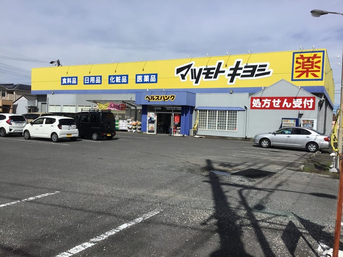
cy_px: 128
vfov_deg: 45.4
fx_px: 307
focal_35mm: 31
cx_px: 172
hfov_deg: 58.4
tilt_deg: -1.2
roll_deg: -1.8
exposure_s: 1/2551
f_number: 2.4
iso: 25
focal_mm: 3.3
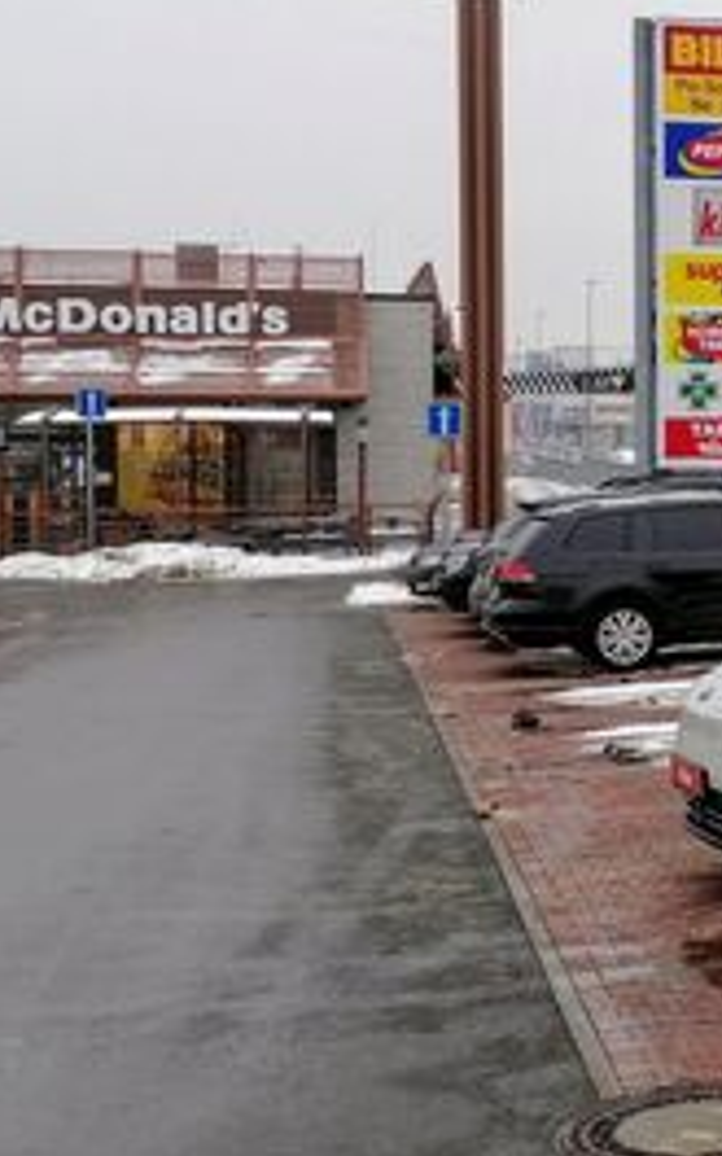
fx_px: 2235
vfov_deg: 28.9
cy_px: 486
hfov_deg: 17.1
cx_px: 985
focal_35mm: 71
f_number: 1.8
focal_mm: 5.3
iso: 50
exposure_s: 1/128
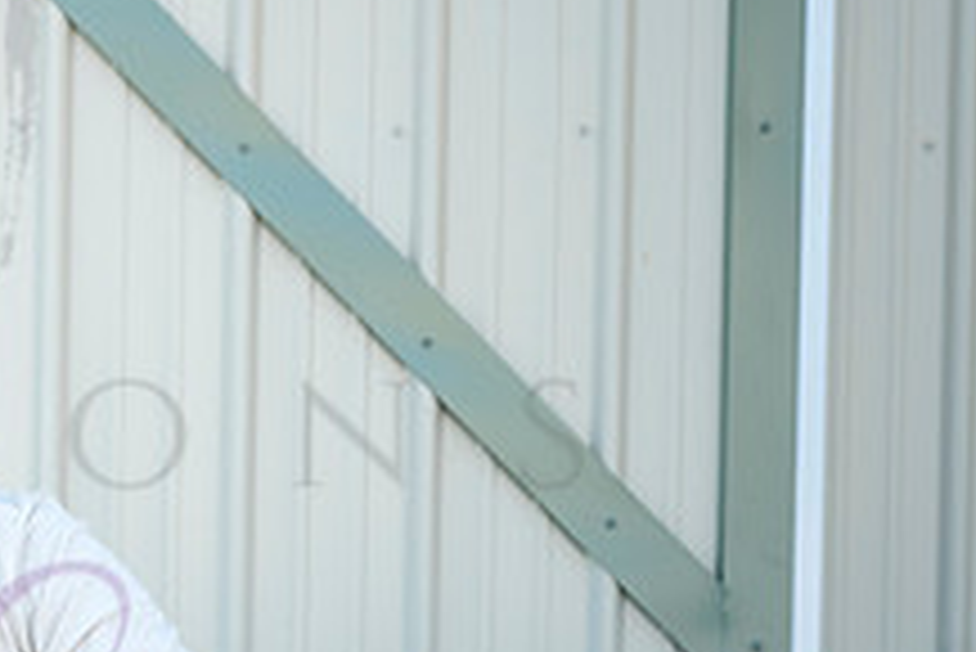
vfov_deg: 9.0
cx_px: -238
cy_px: 654
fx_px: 4123
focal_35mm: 152
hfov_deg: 13.1
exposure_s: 1/640
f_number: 5
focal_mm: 57
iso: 400
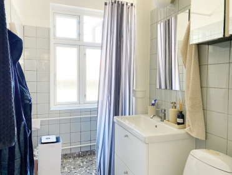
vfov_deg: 53.2
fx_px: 174
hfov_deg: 67.2
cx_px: 116
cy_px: 88
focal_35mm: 26
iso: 100
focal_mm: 4.25
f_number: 1.8
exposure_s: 1/121
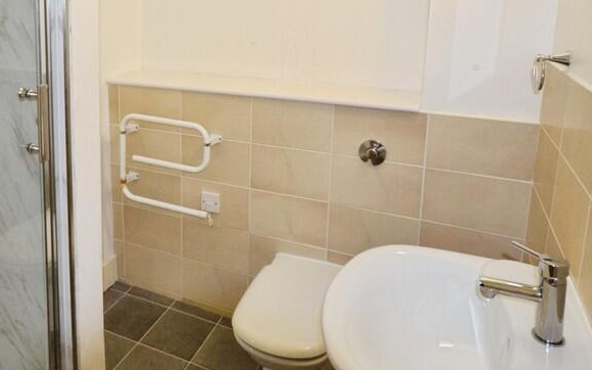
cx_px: 231
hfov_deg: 67.6
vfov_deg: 44.9
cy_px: 109
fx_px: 435
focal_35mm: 27
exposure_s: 1/60
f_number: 4
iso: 1250
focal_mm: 10
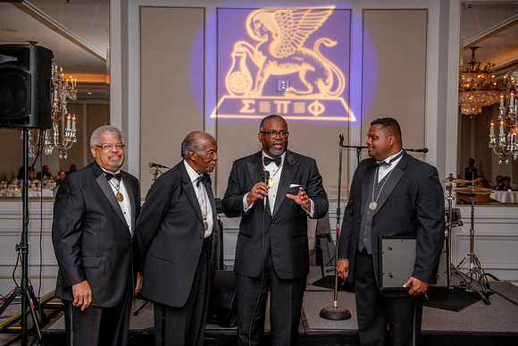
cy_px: 173
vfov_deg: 31.9
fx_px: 604
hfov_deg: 46.4
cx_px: 259
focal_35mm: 42
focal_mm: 42
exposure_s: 1/125
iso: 500
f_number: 3.5
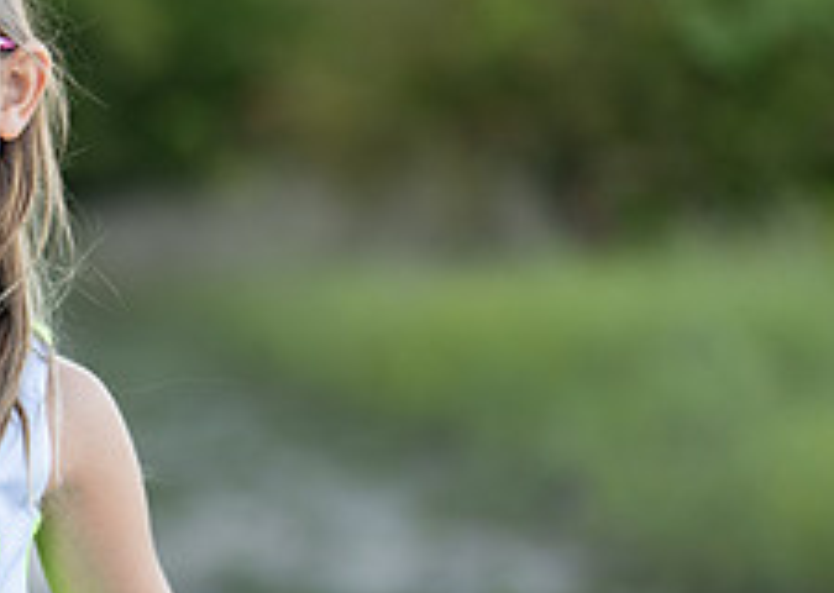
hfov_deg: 12.5
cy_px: 461
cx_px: -48
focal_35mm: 158
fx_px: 3737
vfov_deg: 9.1
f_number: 1.2
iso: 100
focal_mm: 50
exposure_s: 1/800
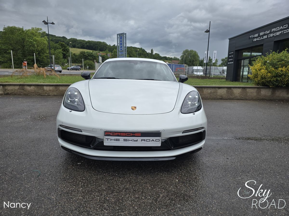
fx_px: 192
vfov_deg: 58.9
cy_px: 108
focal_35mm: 23
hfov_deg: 73.9
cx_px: 144
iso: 12
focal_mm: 6.3
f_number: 1.7
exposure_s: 1/471
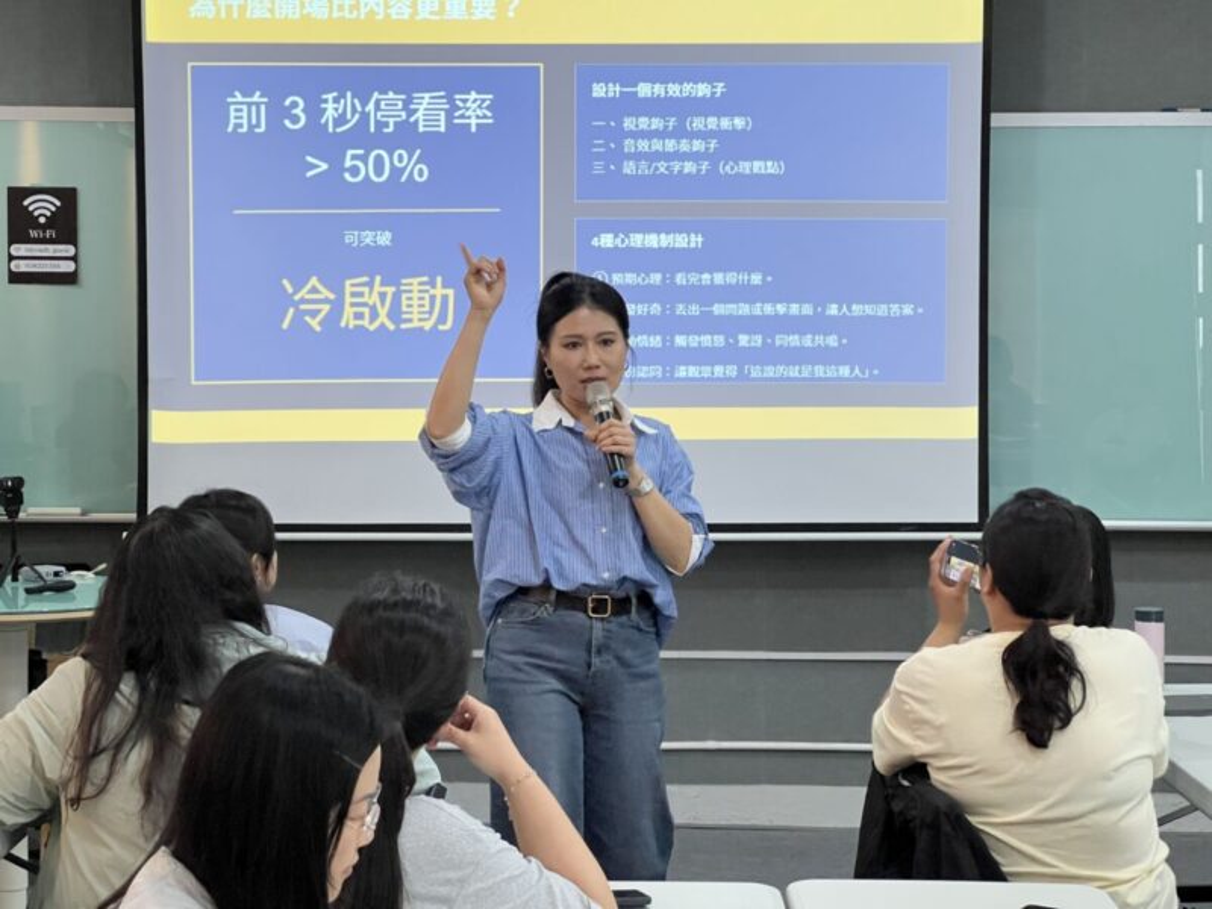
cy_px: 454
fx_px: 2696
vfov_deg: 19.1
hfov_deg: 25.3
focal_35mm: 77
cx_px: 606
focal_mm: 9
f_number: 2.8
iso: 250
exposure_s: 1/120
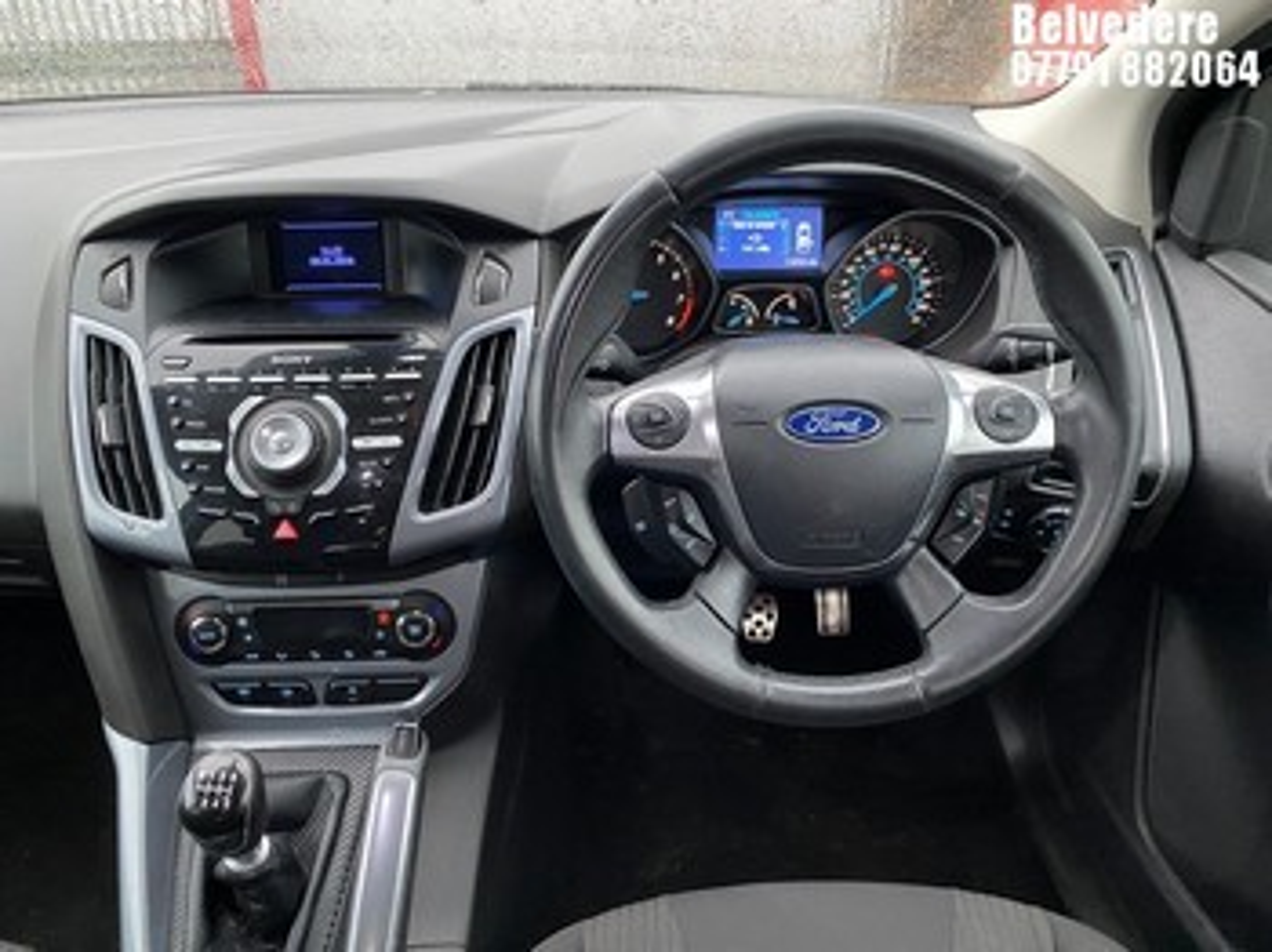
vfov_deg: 53.0
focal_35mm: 26
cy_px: 476
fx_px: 955
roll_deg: +1.8
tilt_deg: -30.4
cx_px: 636
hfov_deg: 67.3
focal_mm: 4.25
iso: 320
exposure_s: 1/50
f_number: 1.8
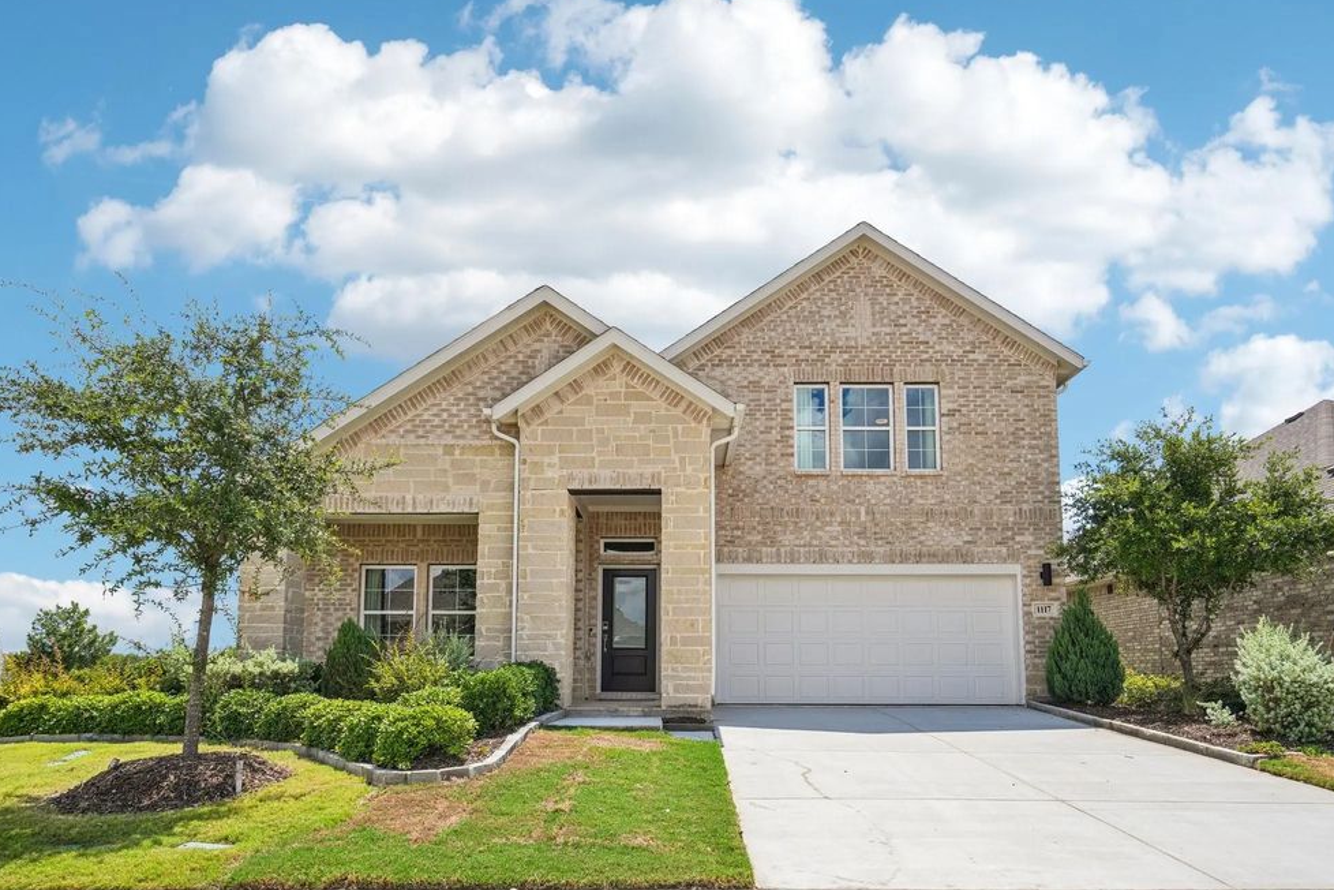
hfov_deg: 78.6
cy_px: 448
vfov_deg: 57.2
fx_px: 815
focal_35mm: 22
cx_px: 648
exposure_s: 1/500
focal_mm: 21
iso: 100
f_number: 8
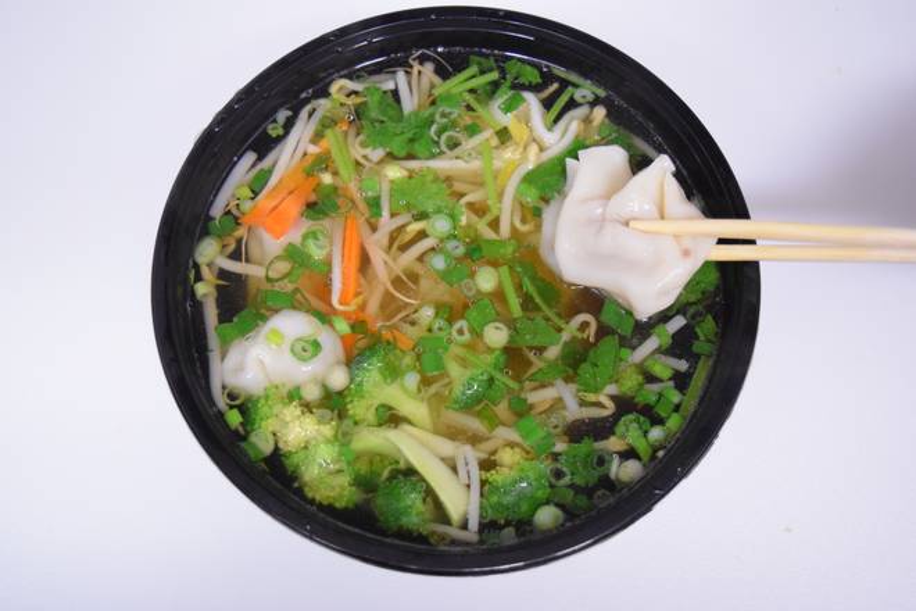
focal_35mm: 46
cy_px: 306
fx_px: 1183
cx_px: 458
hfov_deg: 42.3
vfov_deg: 28.9
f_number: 4.2
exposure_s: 1/100
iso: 3200
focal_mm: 31
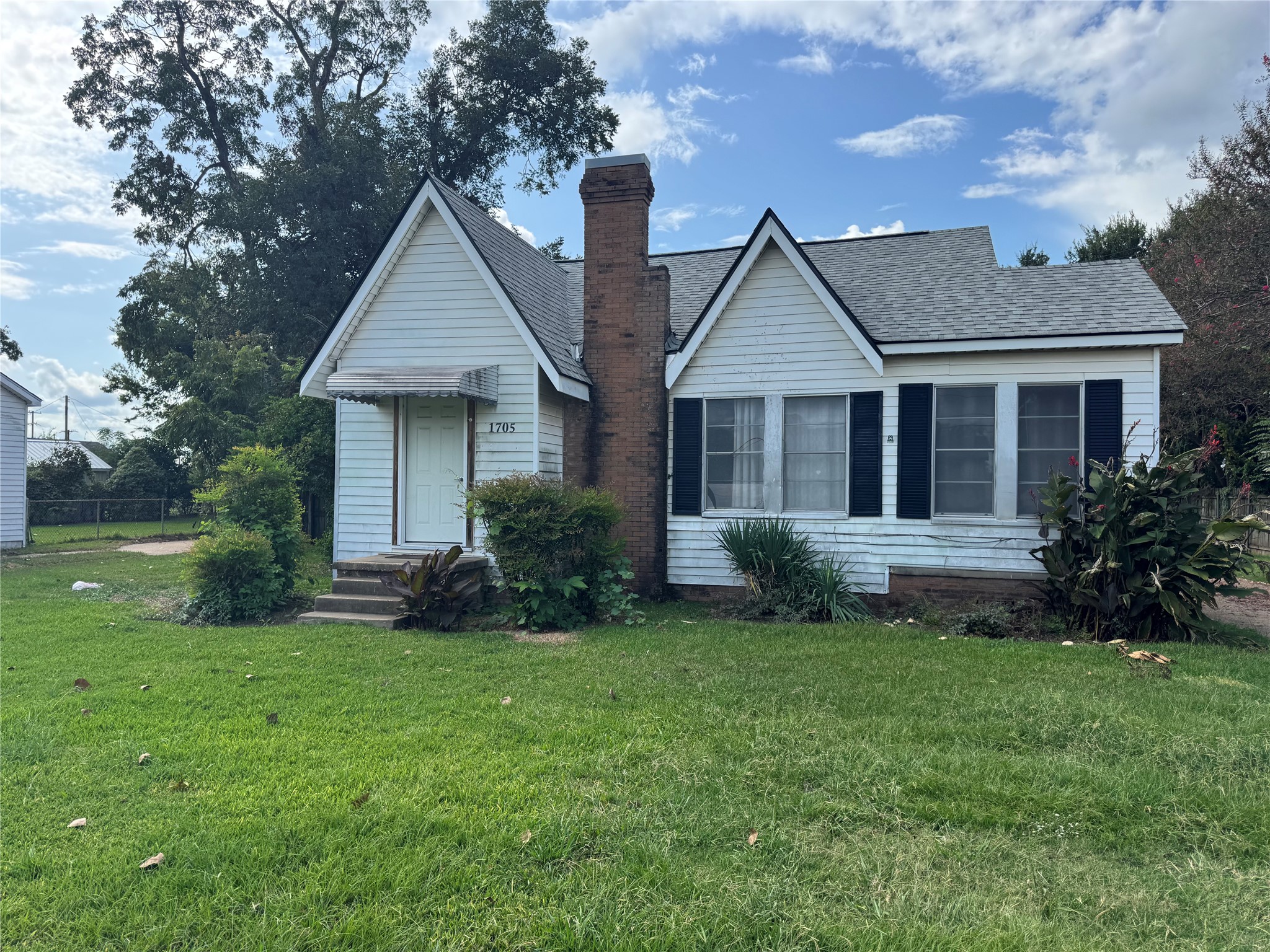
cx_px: 635
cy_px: 476
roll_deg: -0.4
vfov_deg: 56.8
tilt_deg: +1.2
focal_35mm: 24
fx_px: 881
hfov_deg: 71.6
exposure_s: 1/2604
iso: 80
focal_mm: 6.76
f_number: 1.78
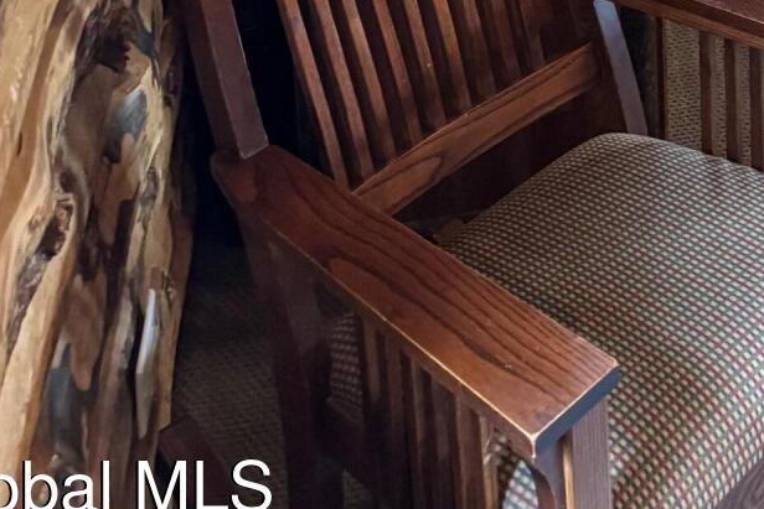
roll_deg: +0.8
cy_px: -638
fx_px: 1719
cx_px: 836
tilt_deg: -11.5
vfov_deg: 13.4
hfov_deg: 23.5
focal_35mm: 81
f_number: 1.78
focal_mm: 6.76
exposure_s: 1/40
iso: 640
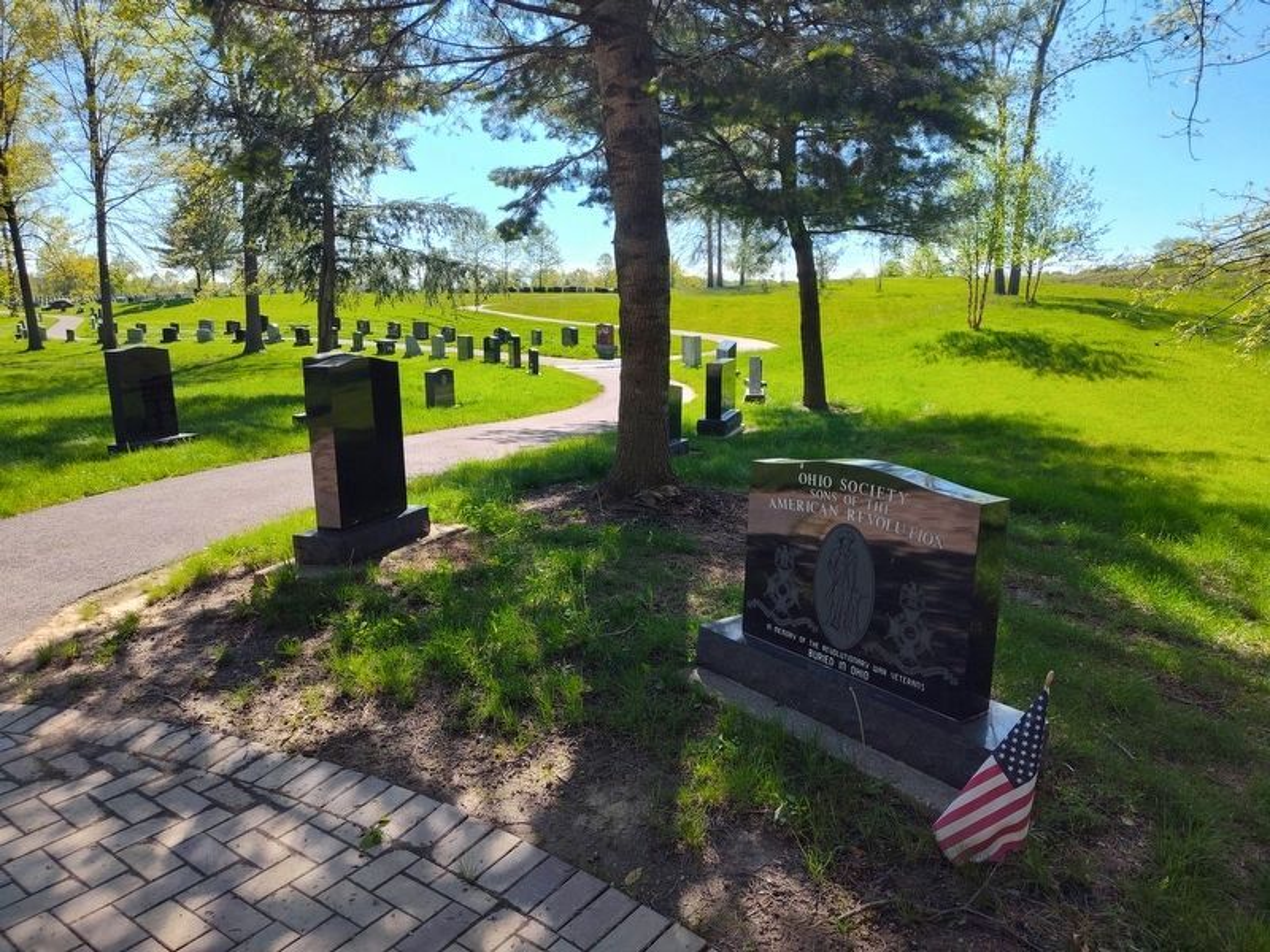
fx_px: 844
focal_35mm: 23
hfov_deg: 73.9
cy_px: 476
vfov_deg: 58.9
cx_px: 635
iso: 100
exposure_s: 1/940
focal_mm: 5.56
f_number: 1.8
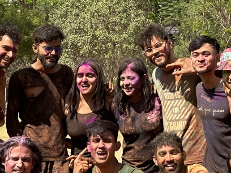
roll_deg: +0.3
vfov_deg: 7.1
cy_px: 142
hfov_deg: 9.5
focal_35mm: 209
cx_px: 95
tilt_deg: -1.6
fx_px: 1395
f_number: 2.8
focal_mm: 9
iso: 32
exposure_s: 1/306
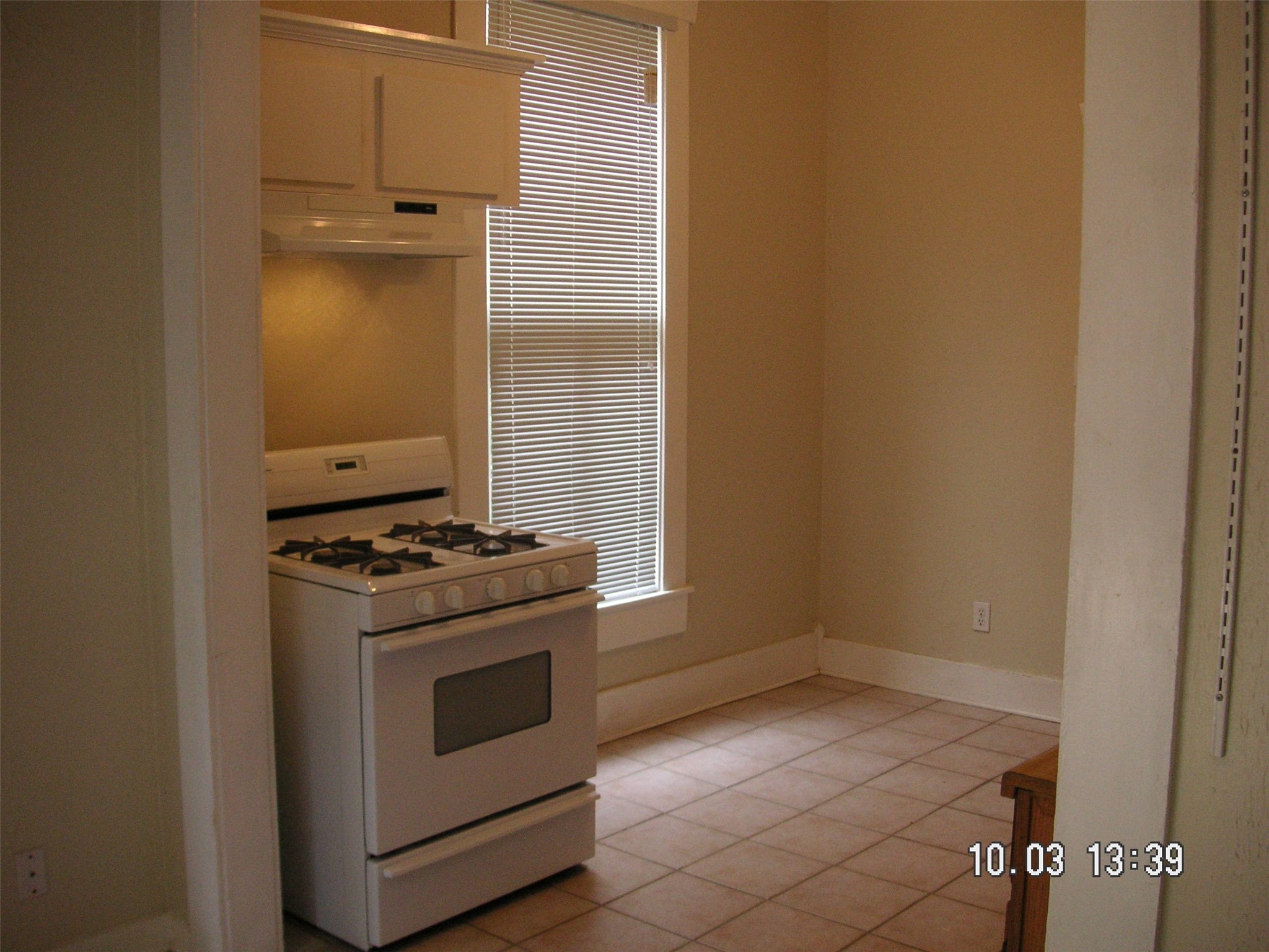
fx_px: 1356
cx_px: 634
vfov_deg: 38.7
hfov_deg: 50.1
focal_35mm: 37
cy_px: 476
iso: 100
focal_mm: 6.1
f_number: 2.8
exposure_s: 1/45
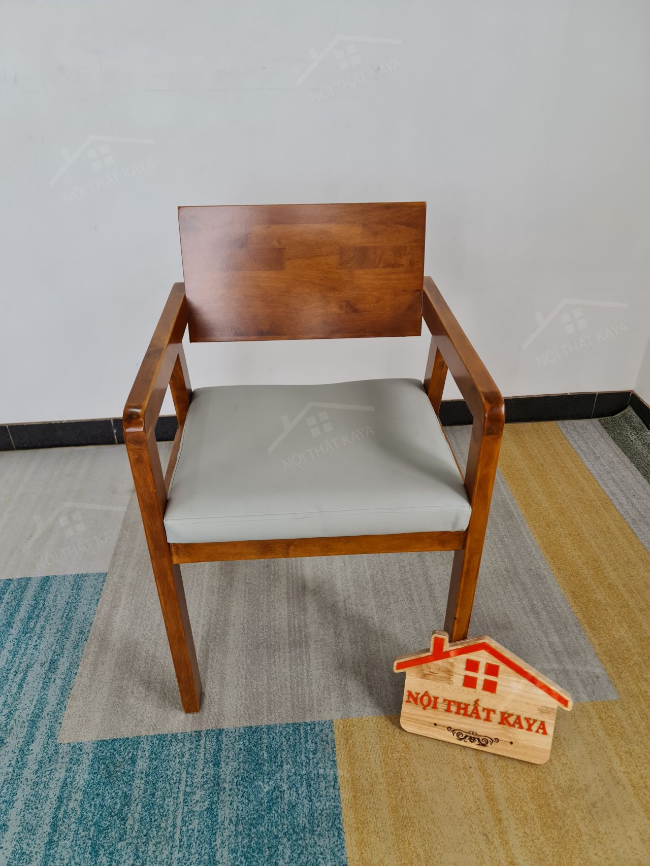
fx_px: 626
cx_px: 325
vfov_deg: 69.4
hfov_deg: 54.9
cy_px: 433
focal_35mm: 25
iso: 50
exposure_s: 1/100
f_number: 1.8
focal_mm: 7
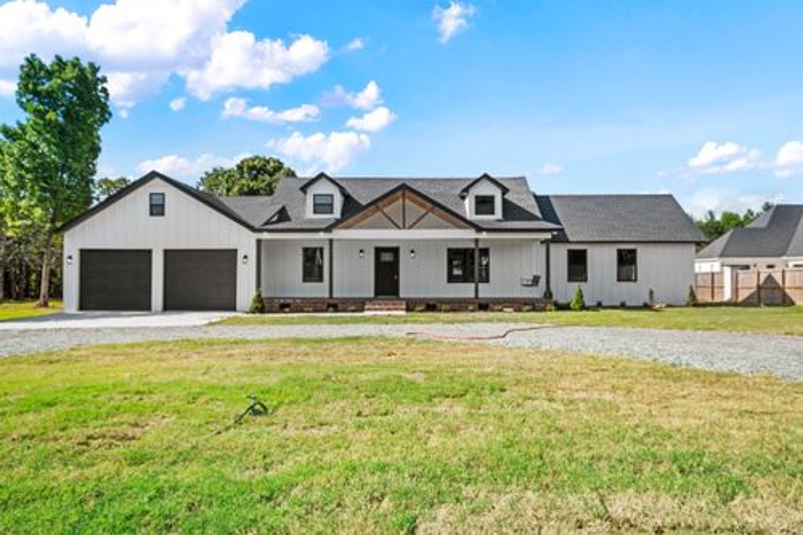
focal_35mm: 26
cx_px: 402
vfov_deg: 49.5
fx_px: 580
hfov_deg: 69.4
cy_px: 268
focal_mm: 17.4
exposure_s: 1/200
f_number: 8
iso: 400
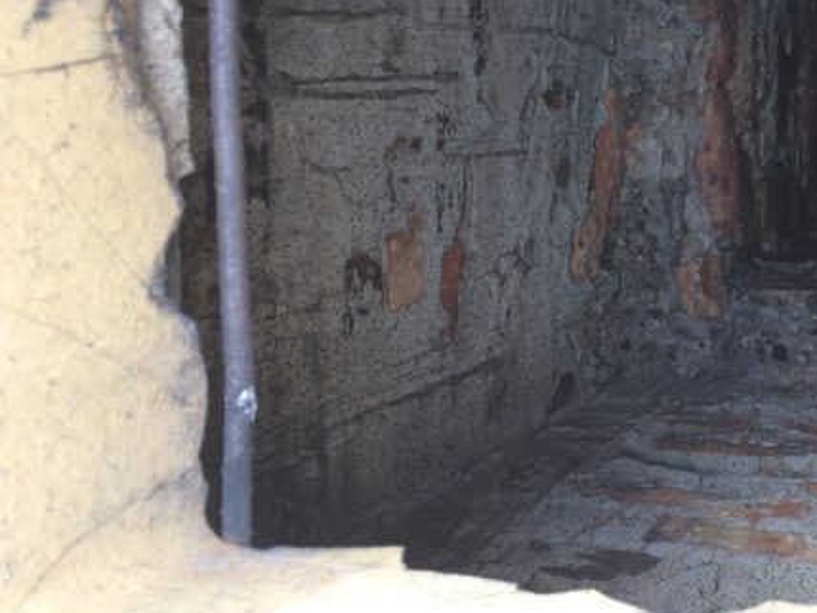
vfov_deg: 27.6
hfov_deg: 34.9
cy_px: 151
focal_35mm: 52
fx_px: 1227
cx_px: 718
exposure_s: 1/60
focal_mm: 4.15
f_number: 2.2
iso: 40
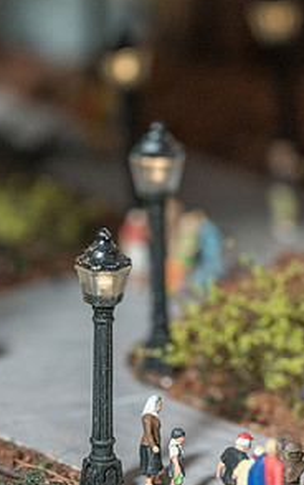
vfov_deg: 9.0
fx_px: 3099
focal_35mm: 234
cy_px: 218
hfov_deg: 5.6
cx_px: 280
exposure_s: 1/200
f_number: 7.1
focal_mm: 90
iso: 2000
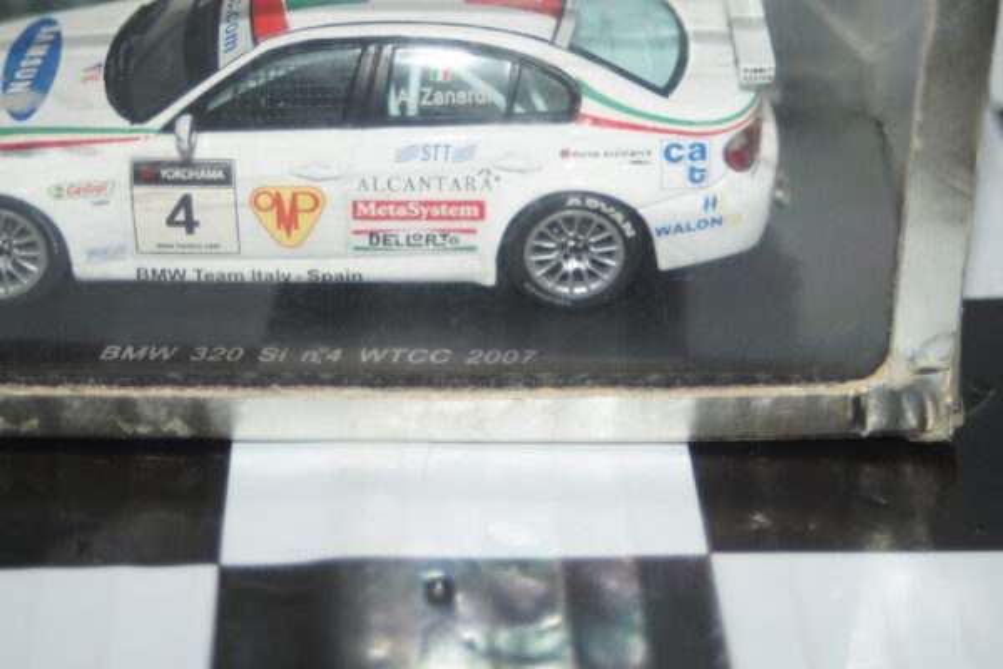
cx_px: 502
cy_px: 334
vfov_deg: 15.2
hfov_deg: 22.6
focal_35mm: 90
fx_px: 2507
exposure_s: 1/80
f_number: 5.6
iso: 200
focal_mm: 60
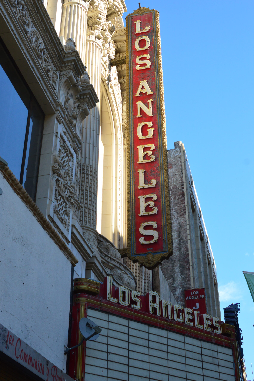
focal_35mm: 45
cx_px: 127
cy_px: 190
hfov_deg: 29.8
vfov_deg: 43.6
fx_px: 477
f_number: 10
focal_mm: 30
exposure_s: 1/400
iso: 400
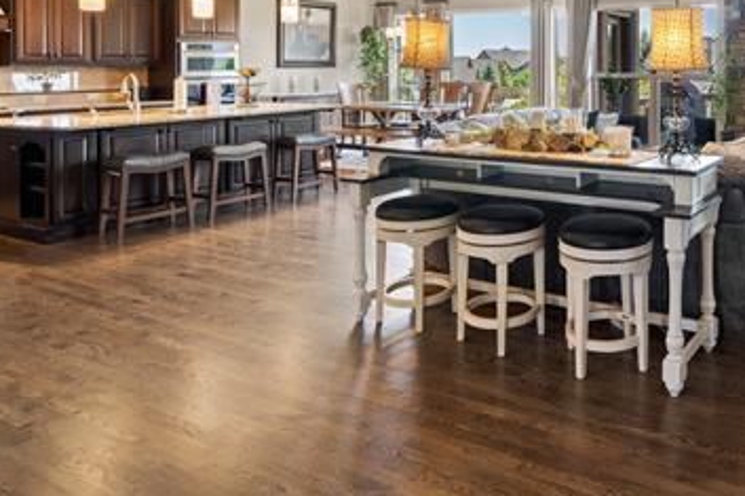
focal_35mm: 29
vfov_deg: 41.5
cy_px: 53
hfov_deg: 57.6
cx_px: 623
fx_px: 600
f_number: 7.1
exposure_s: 1/2.5
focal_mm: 16
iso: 200
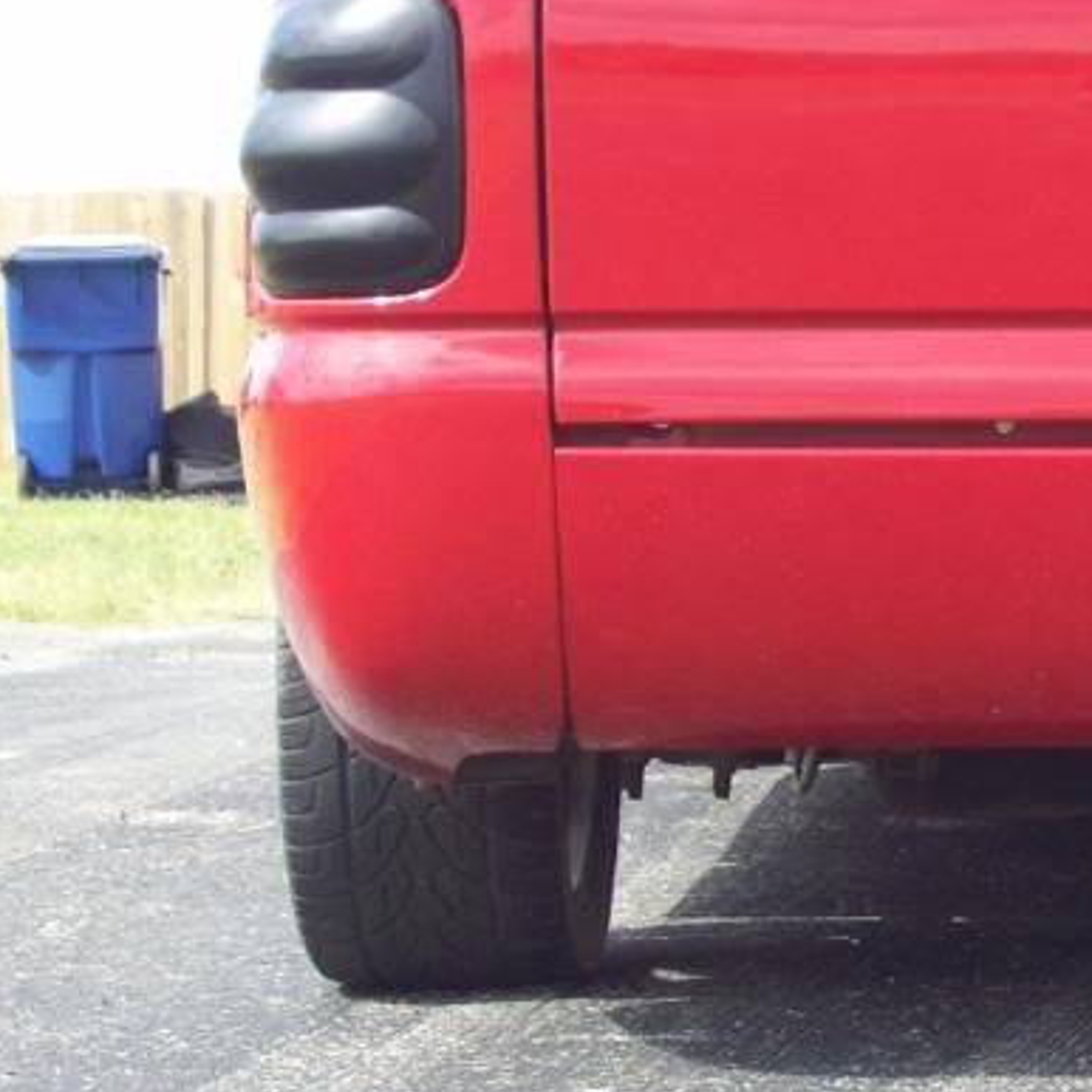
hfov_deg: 10.5
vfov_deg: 10.7
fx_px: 5853
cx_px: 1347
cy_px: 395
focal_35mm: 164
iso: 80
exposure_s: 1/201
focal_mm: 11.6
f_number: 3.8
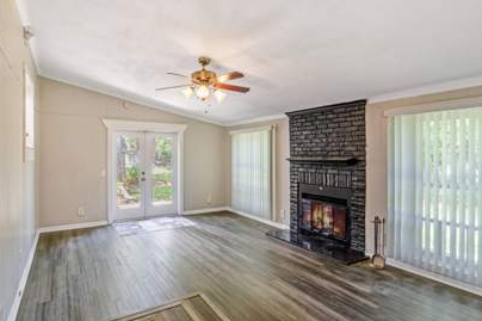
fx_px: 262
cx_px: 212
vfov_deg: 62.9
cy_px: 152
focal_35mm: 20
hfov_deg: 84.8
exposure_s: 1/125
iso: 250
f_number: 9
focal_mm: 11
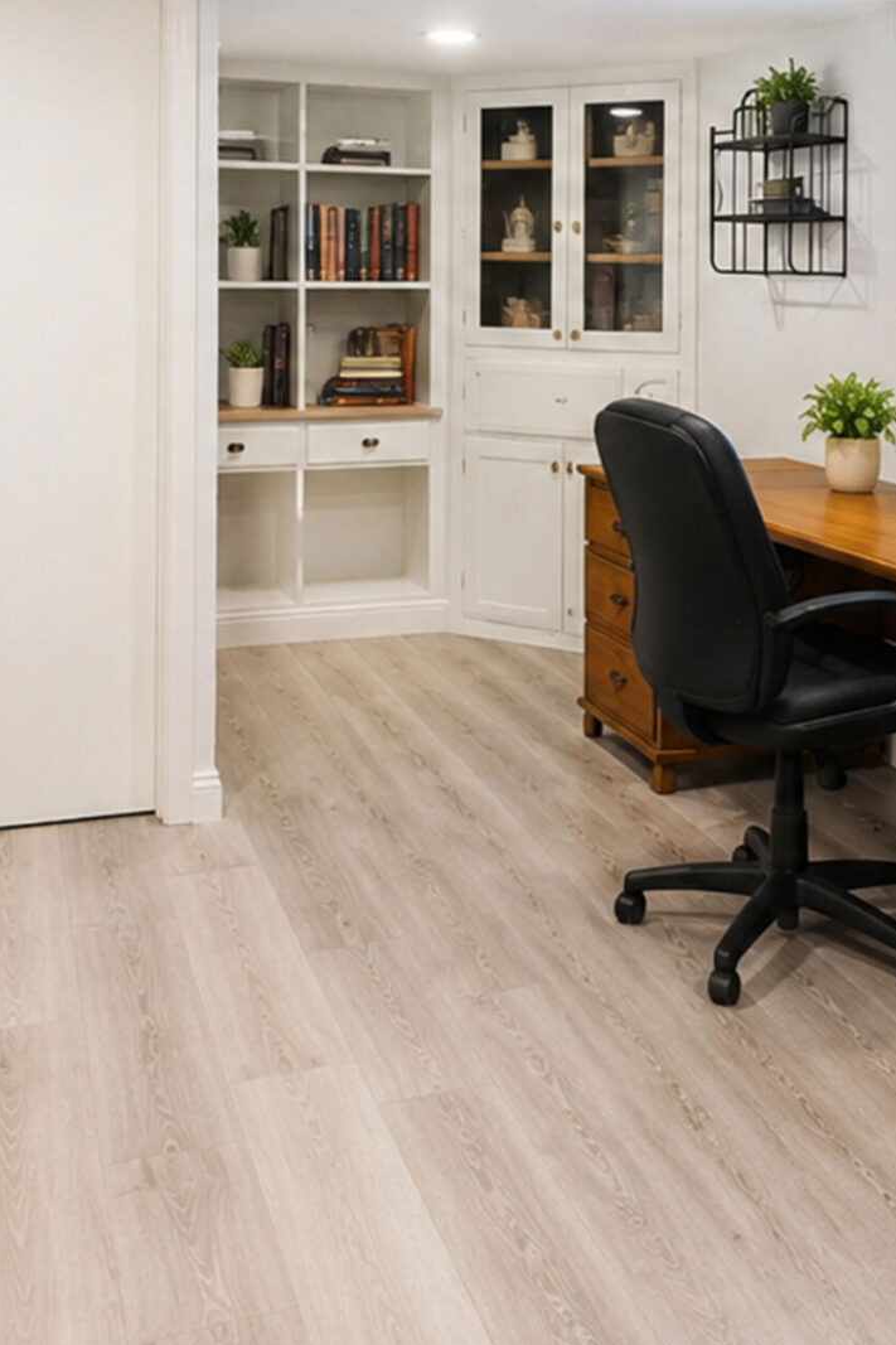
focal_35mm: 36
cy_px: 409
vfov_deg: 51.8
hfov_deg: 36.8
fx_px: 1344
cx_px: 502
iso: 2000
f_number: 5.6
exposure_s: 1/60
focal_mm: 10
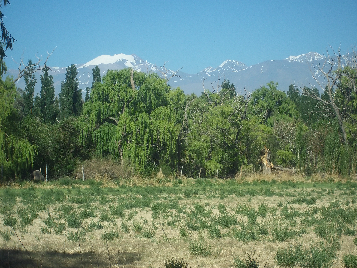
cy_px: 134
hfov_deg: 18.2
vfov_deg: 13.7
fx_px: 1114
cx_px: 178
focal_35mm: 108
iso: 80
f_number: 5.6
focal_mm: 19.5
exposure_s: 1/500
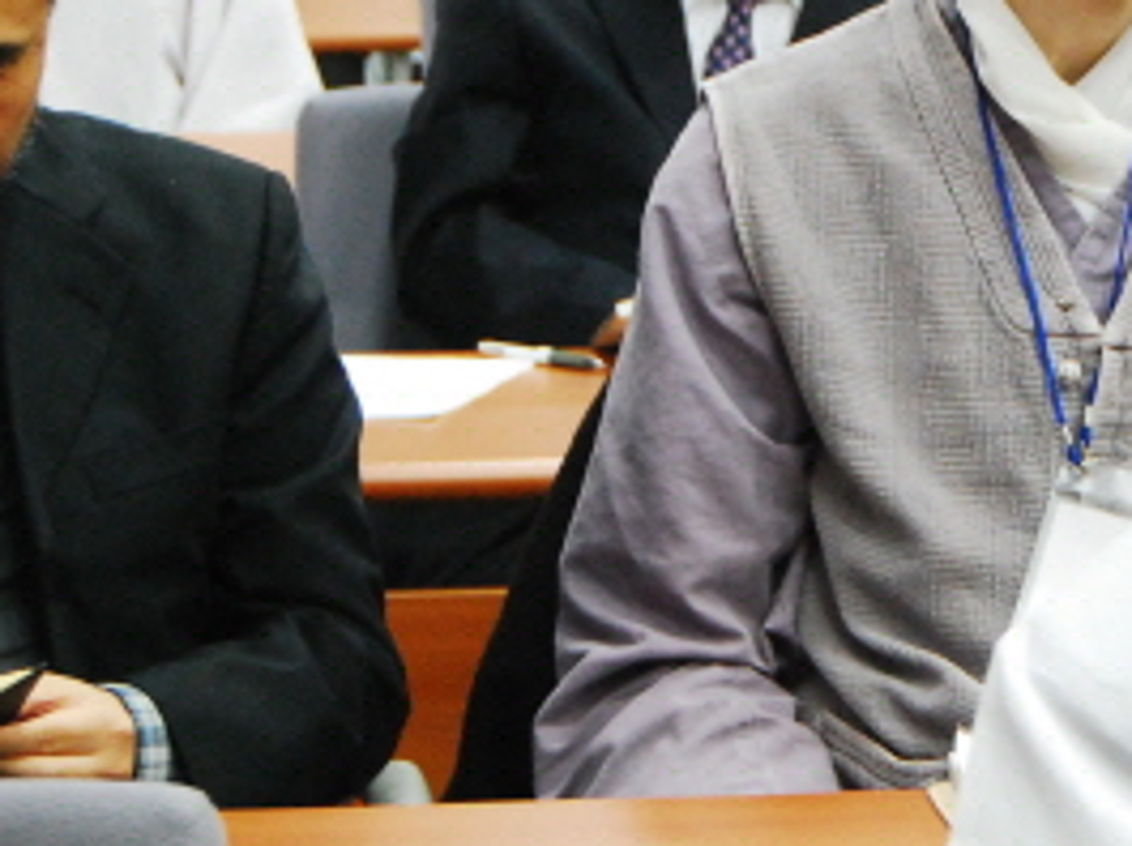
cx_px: 1102
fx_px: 6374
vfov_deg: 7.6
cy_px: 231
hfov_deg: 10.1
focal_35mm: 195
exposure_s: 1/60
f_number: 5.6
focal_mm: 55
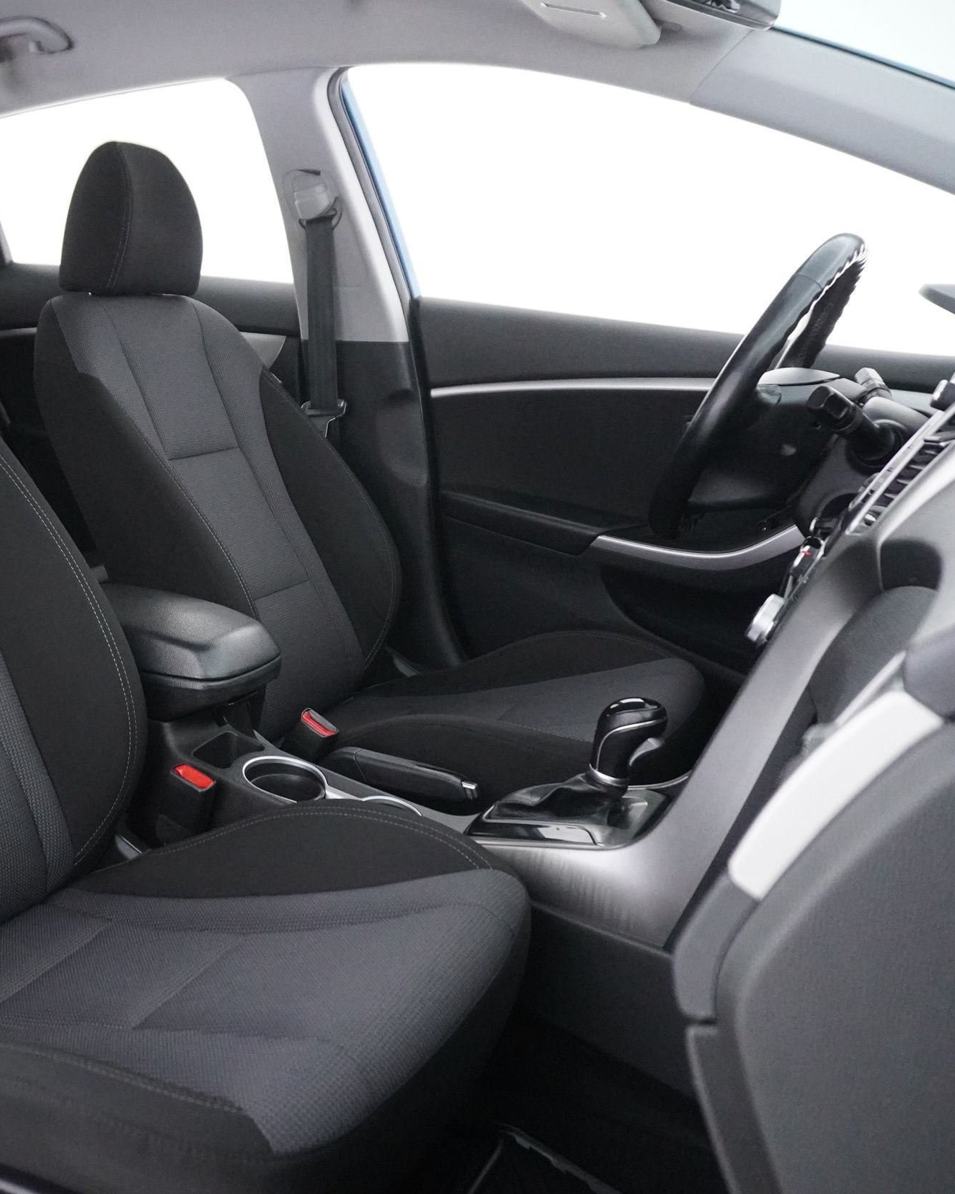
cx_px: 172
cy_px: 596
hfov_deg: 41.2
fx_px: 1201
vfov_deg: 52.8
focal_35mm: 34
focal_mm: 16
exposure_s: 1/60
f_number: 3.5
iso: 6400
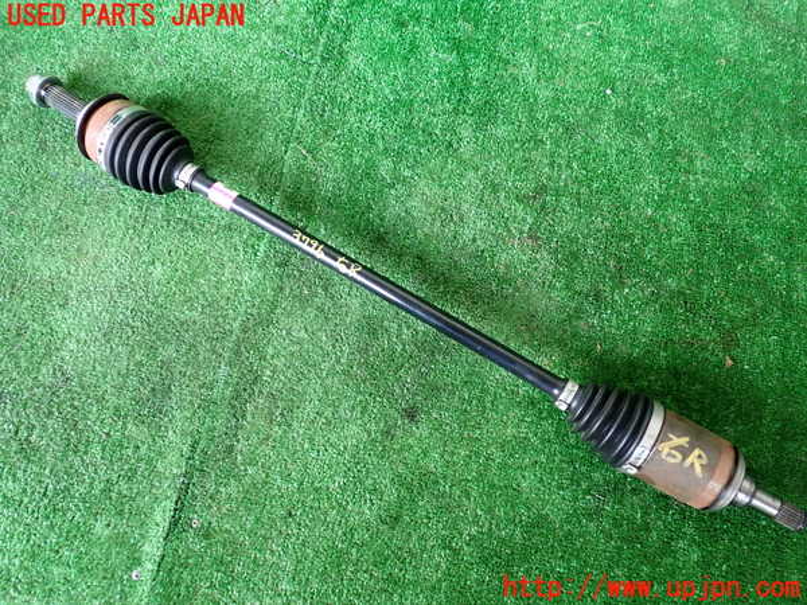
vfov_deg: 46.8
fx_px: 699
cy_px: 302
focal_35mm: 30
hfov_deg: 60.0
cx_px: 404
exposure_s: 1/50
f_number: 2.3
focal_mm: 5.4
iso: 640
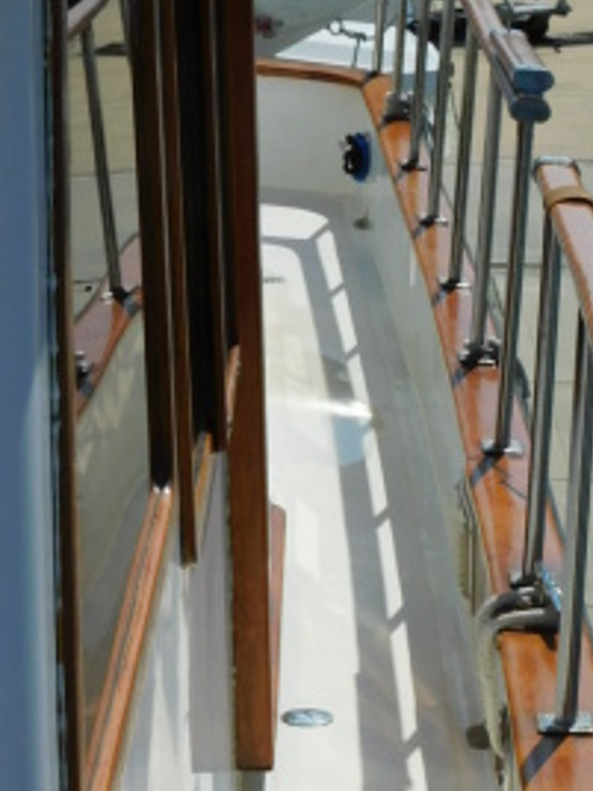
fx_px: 3380
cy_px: 770
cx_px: 366
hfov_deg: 10.0
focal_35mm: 148
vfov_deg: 13.2
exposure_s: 1/500
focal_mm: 11.7
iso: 125
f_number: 8.4
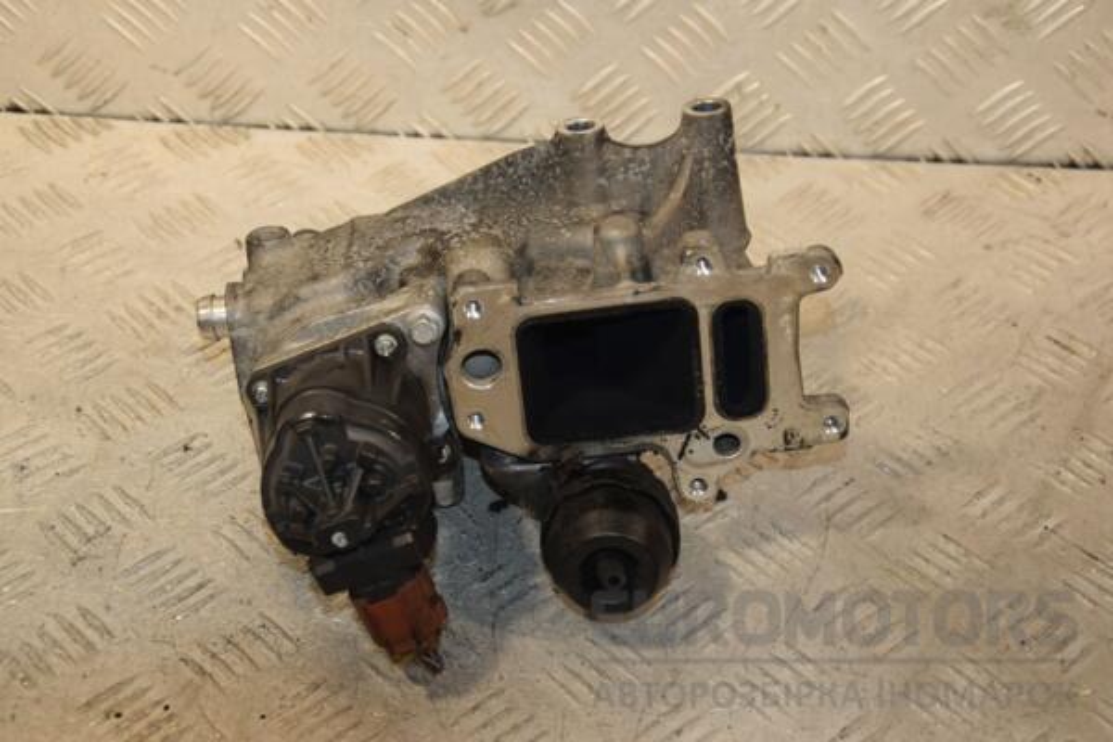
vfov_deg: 21.6
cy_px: 371
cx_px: 556
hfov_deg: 31.9
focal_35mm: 63
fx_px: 1948
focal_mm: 42
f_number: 5
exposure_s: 1/200
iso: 800
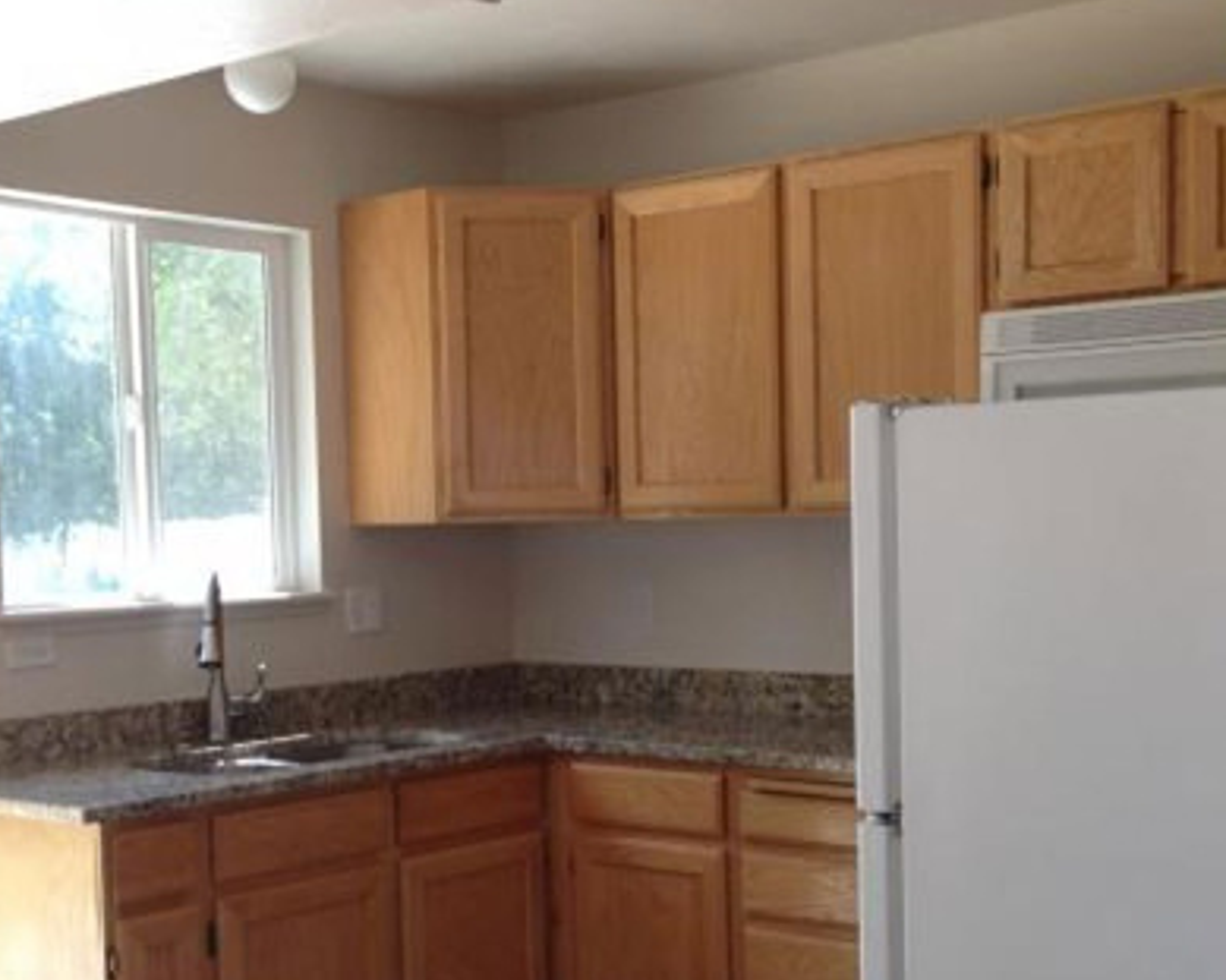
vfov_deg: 28.5
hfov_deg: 35.3
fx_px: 1923
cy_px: 618
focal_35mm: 53
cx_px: 552
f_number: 2.4
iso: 80
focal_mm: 4.12
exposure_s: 1/120
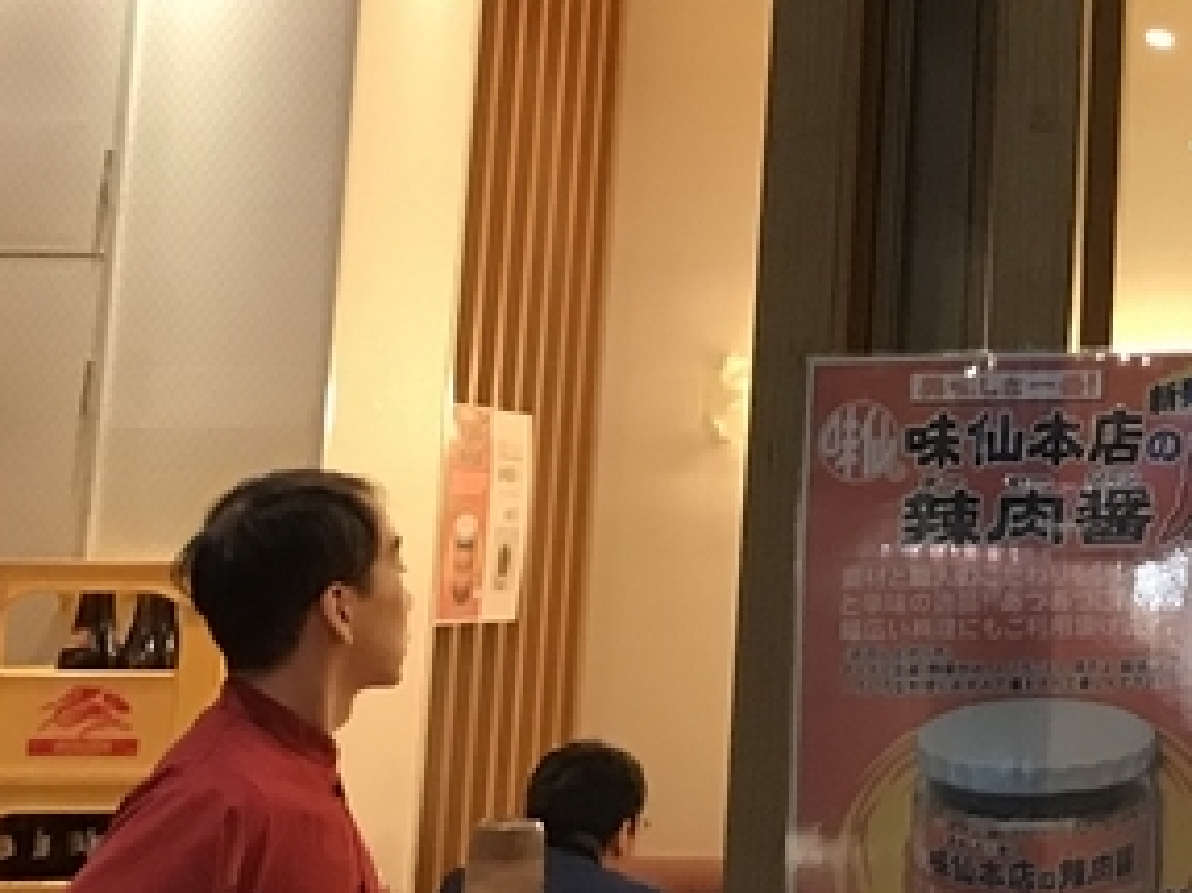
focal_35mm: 100
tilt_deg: +12.0
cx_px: 1587
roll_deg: -0.3
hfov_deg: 18.2
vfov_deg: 14.3
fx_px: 3442
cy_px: -191
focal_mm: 3.99
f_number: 1.8
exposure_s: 1/15
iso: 80
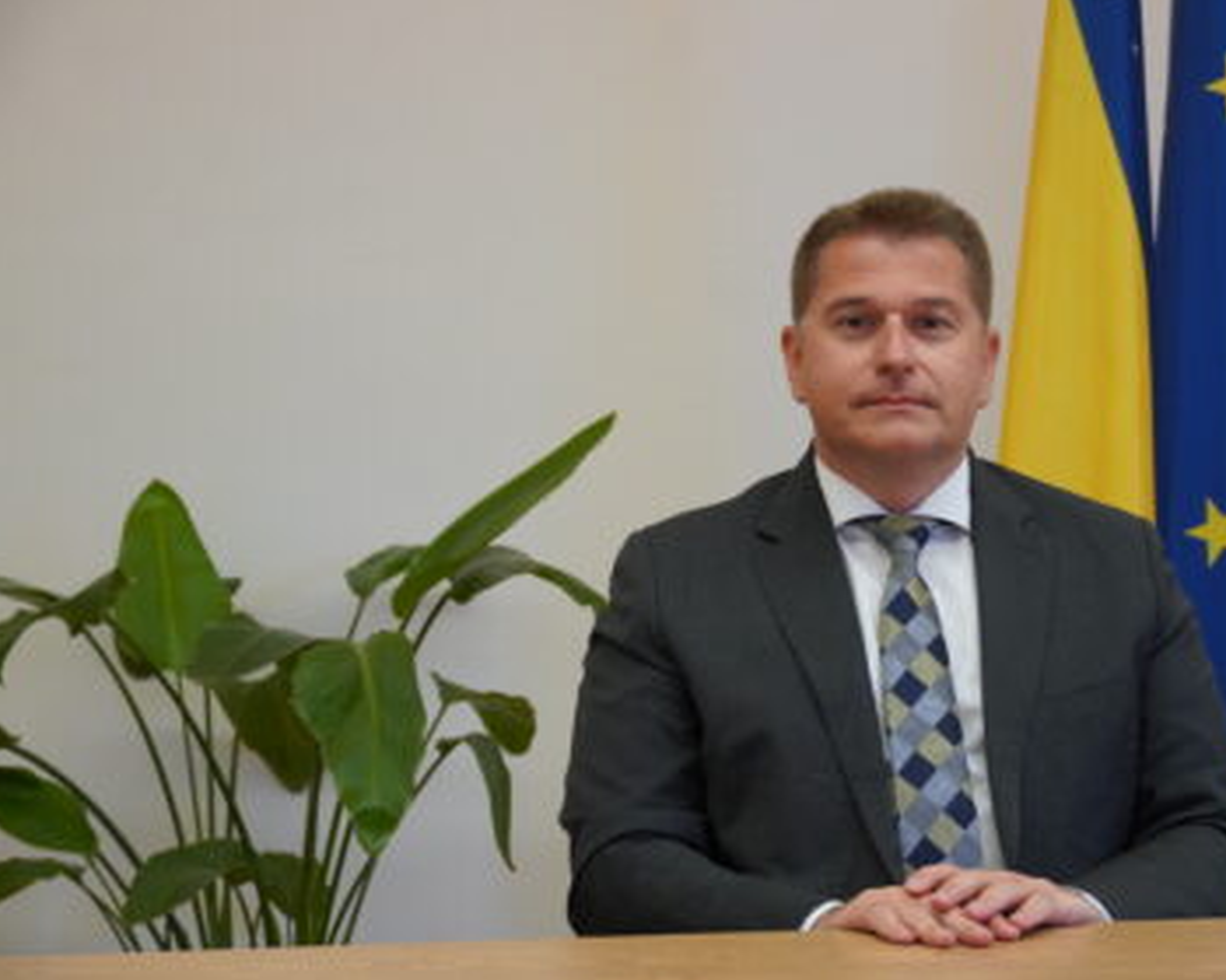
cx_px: 727
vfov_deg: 19.4
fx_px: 2867
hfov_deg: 24.1
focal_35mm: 79
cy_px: 488
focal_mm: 46
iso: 1000
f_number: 5
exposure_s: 1/160
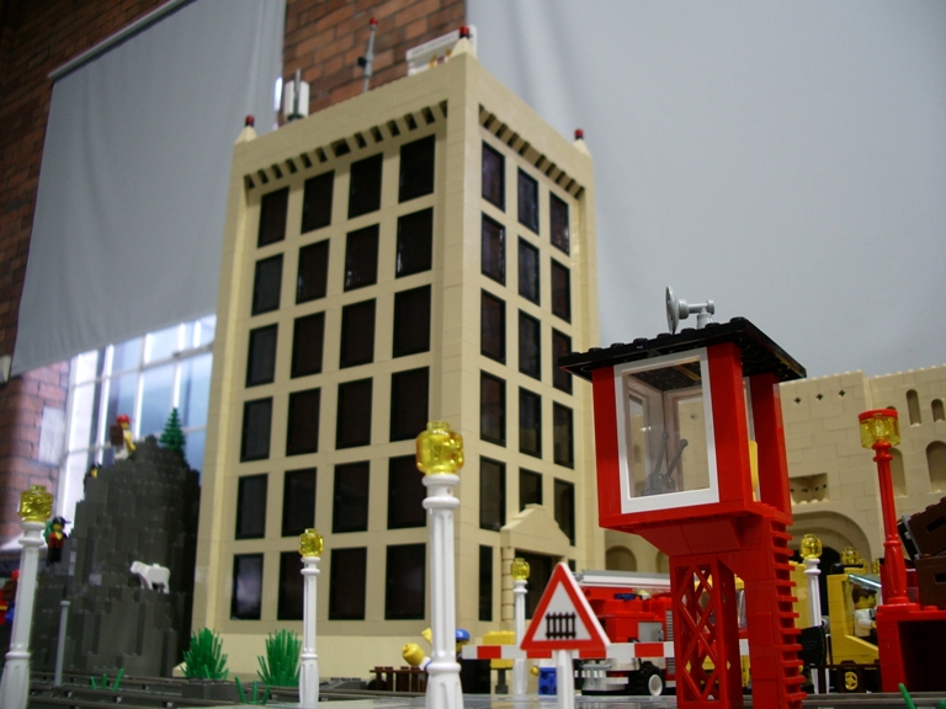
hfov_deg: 52.6
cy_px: 354
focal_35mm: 35
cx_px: 473
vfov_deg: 40.7
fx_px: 956
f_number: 2.6
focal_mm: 5.8
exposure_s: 1/6
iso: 100
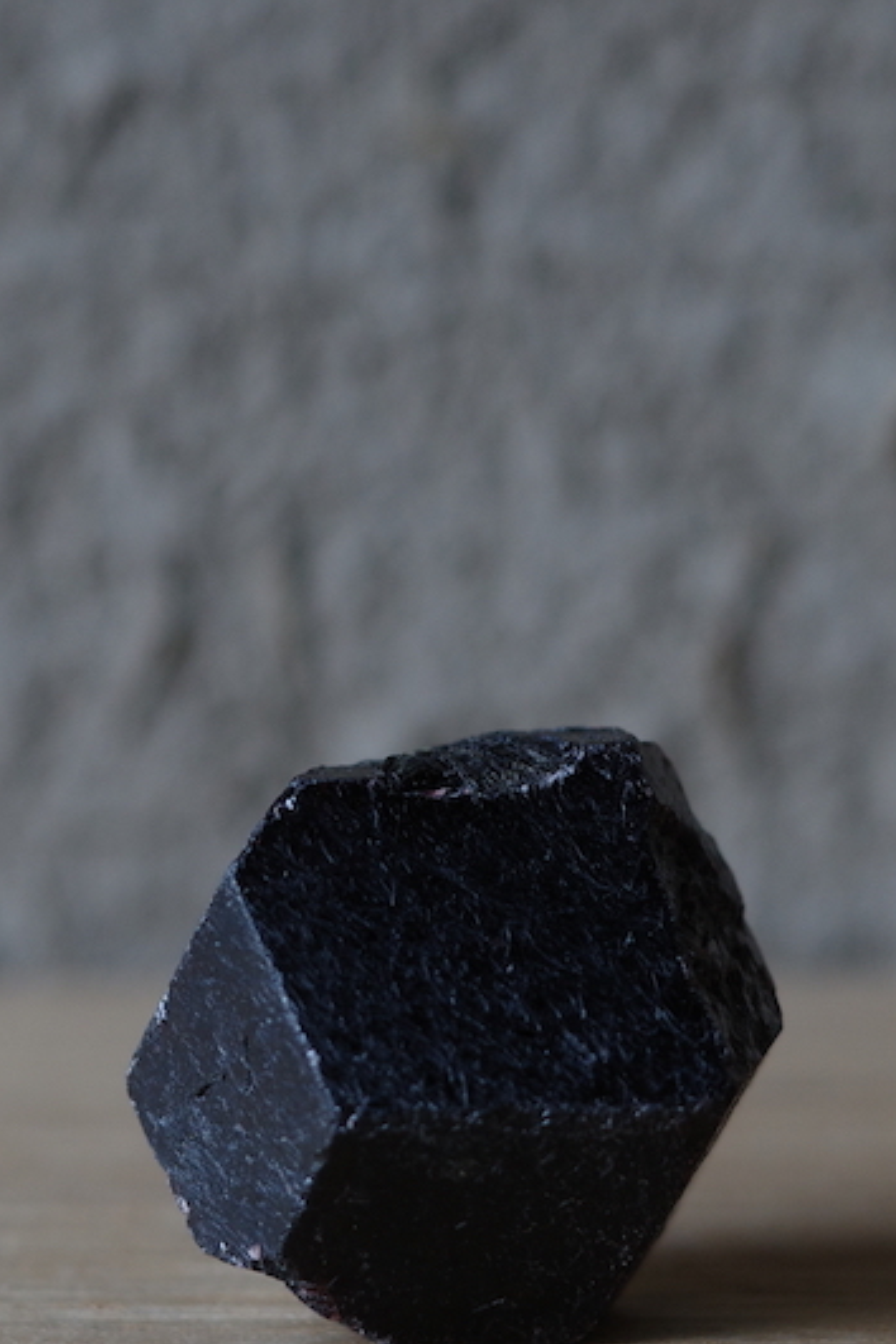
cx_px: 382
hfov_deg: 12.1
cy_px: 661
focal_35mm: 113
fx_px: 4218
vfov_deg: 18.1
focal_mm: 26
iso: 200
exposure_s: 1/80
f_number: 2.8
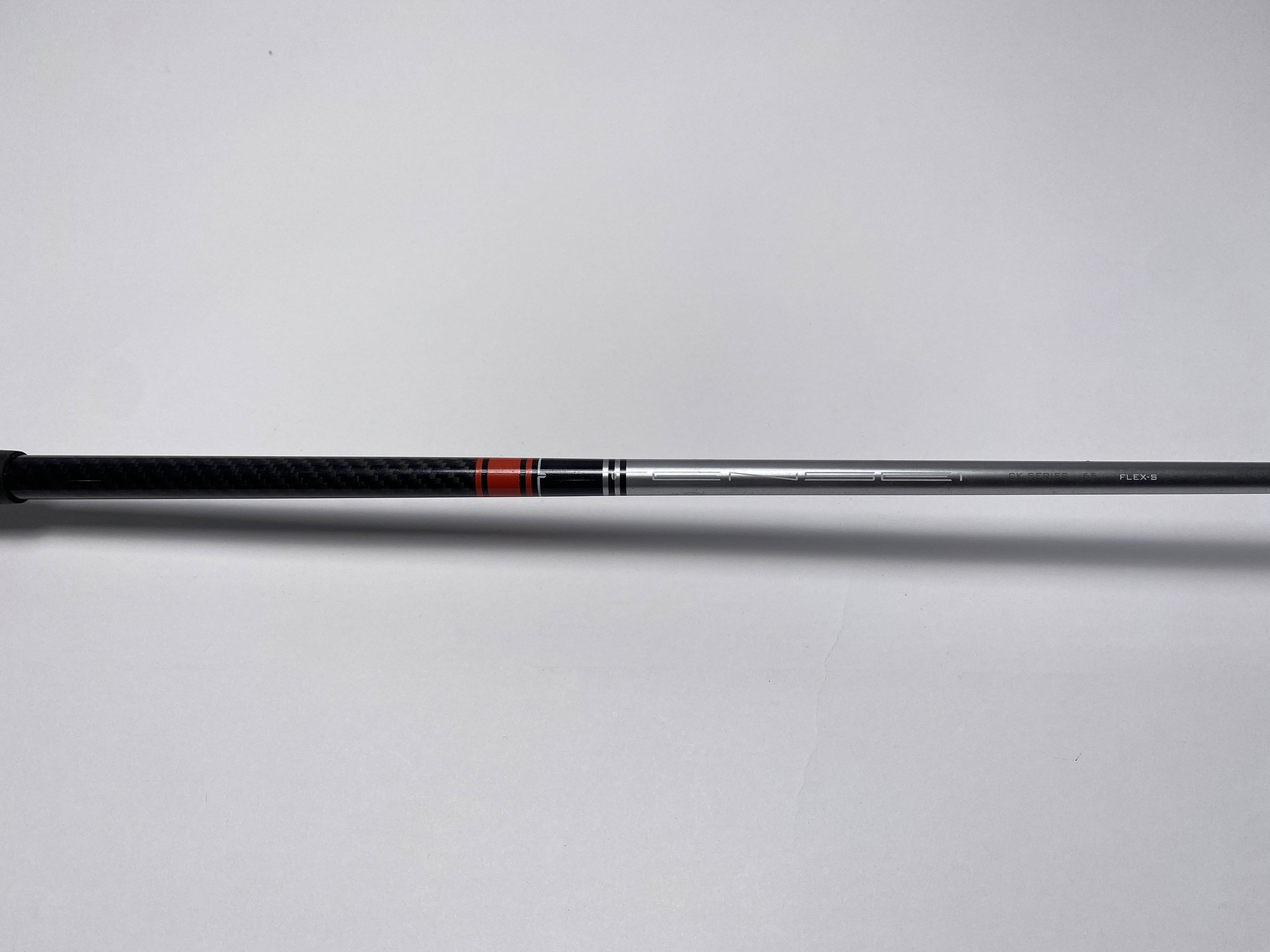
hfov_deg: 67.3
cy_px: 476
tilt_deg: -59.6
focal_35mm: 26
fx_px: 954
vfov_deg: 53.1
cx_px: 635
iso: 32
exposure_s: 1/965
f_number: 1.8
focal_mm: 4.25
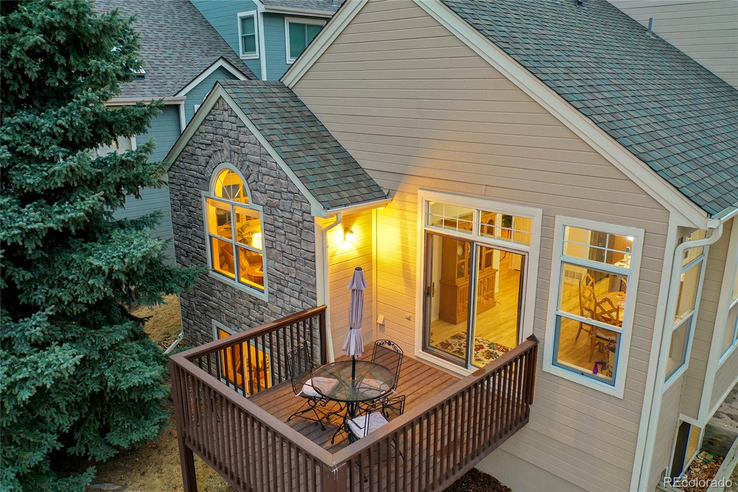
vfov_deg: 46.4
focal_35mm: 28
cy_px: 246
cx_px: 369
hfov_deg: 65.5
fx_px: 574
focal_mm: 10.26
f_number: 2.8
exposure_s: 1/2.5
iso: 100
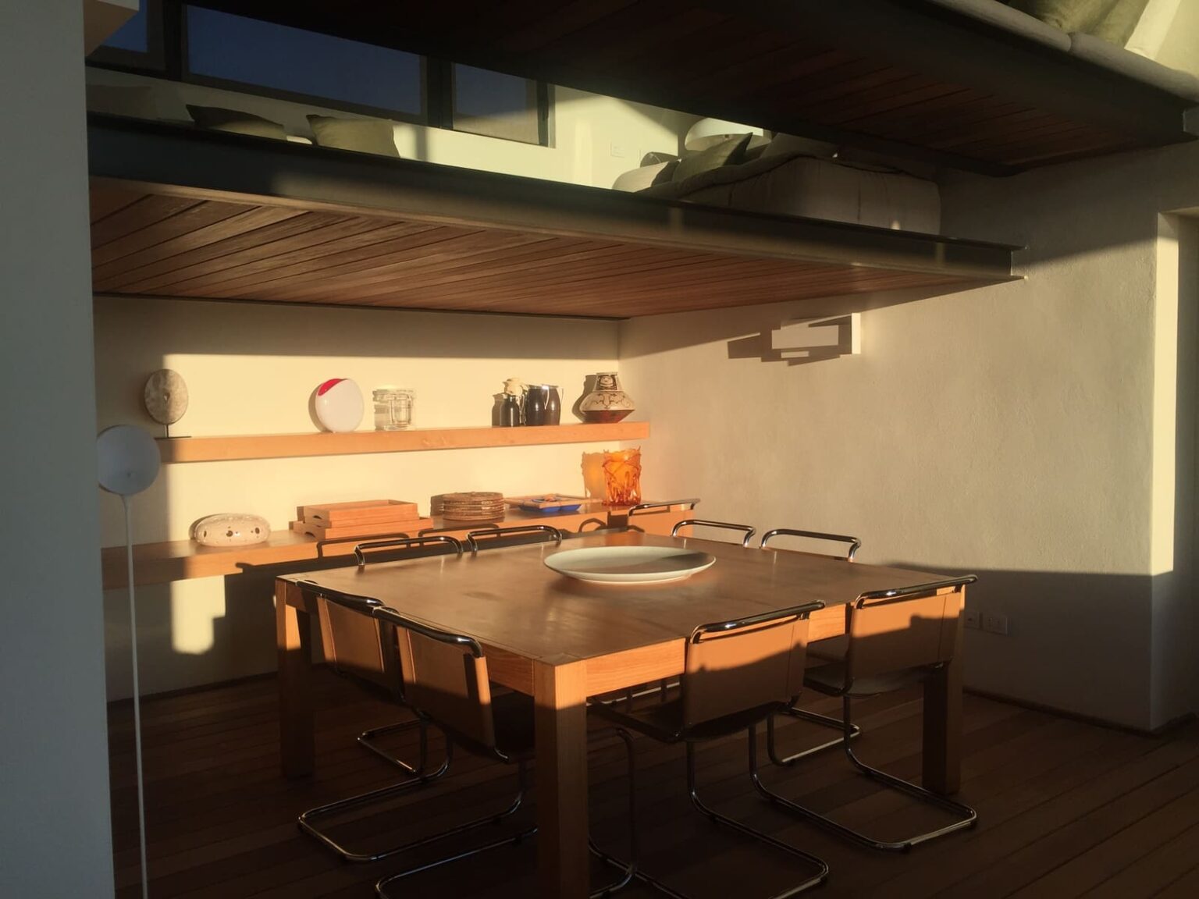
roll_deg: +0.1
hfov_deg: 61.7
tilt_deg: -2.9
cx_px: 600
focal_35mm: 29
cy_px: 450
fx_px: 1004
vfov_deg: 48.2
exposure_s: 1/860
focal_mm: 4.15
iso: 32
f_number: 2.2
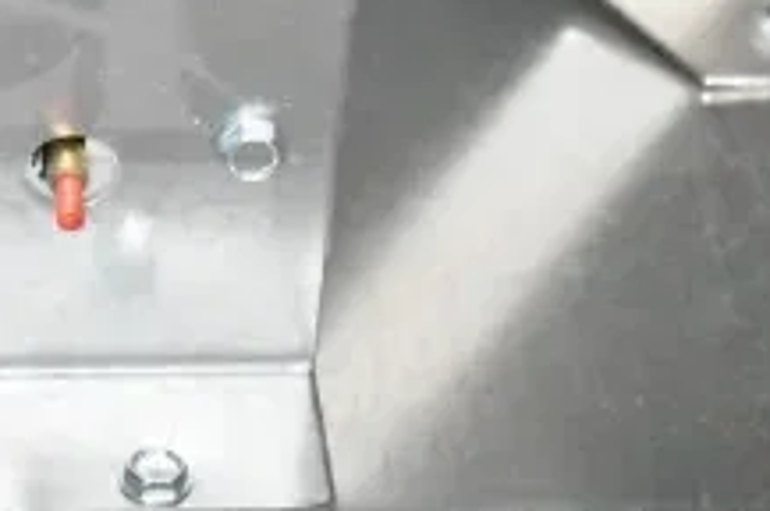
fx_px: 4964
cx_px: -128
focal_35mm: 232
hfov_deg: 8.8
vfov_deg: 5.9
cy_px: 51
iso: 25600
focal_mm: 55
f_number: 5.6
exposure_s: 1/100
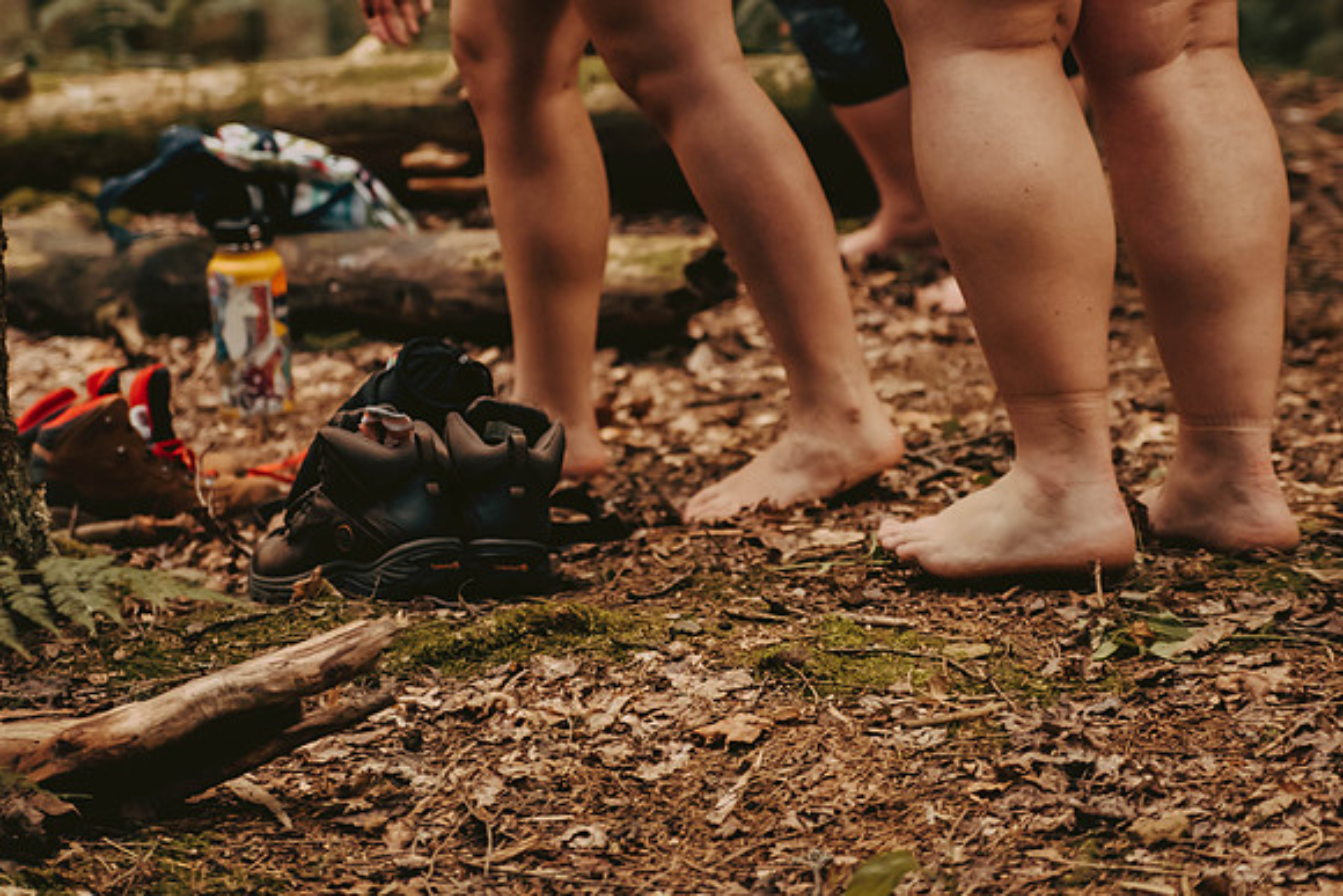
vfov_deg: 11.9
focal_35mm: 115
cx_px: 674
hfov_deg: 17.8
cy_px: 295
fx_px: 4278
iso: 2500
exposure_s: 1/160
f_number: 2.8
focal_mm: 75
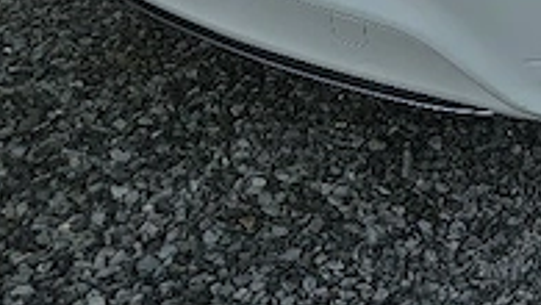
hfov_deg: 23.4
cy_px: -227
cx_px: 752
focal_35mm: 77
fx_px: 1105
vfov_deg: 14.1
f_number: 1.8
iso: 25
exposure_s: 1/1429
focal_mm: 5.4
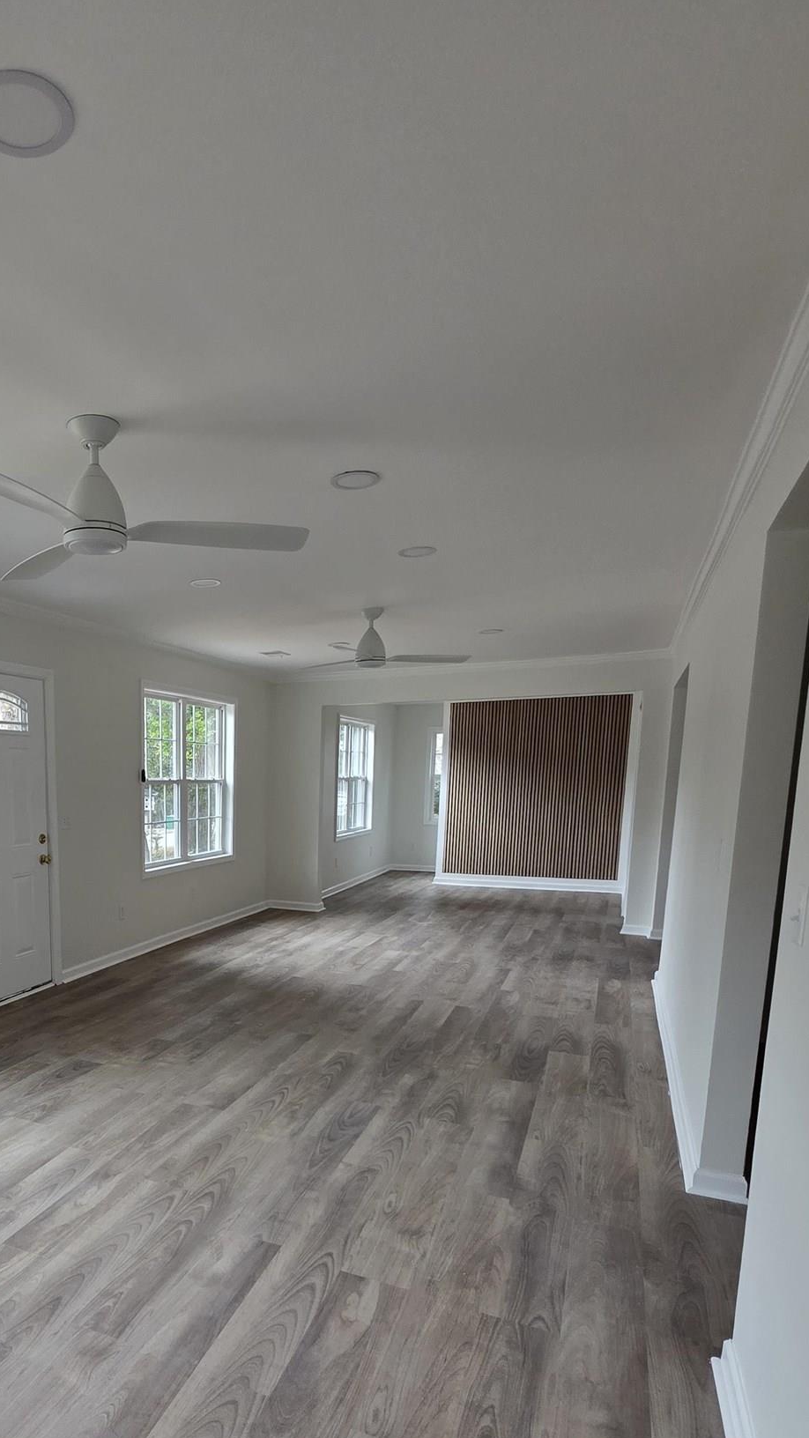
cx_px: 178
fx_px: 763
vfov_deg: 84.6
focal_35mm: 20
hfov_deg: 52.7
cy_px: 915
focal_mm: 2.2
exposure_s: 1/120
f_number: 1.9
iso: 250
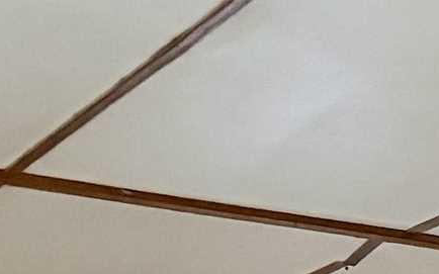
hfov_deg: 10.3
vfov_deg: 5.8
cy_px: 1084
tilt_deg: -4.3
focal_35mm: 195
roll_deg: -0.2
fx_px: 2332
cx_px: 709
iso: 500
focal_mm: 5.96
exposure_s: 1/40
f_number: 1.6
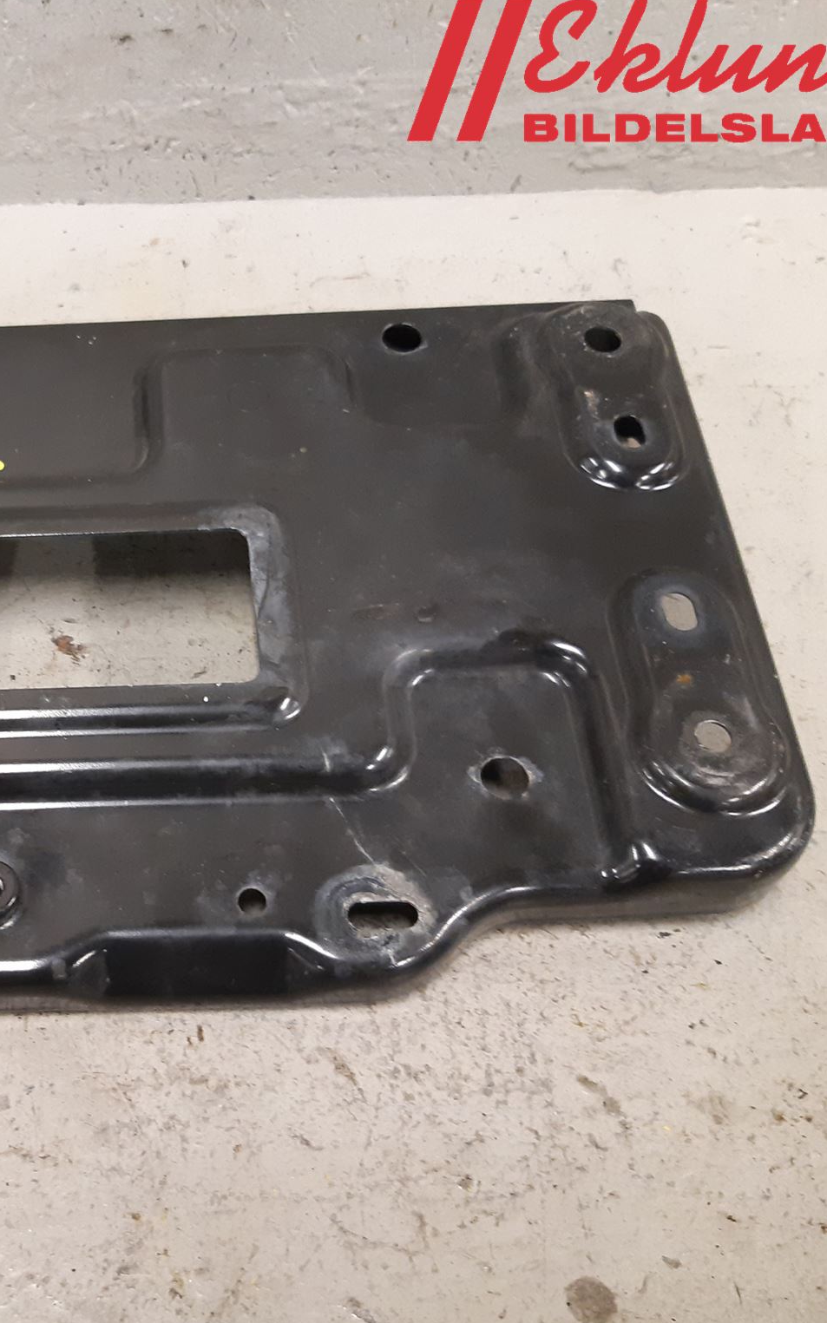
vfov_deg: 52.8
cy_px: 661
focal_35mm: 37
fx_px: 1334
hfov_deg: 32.4
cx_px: 51
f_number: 1.7
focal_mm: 3.93
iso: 250
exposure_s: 1/50
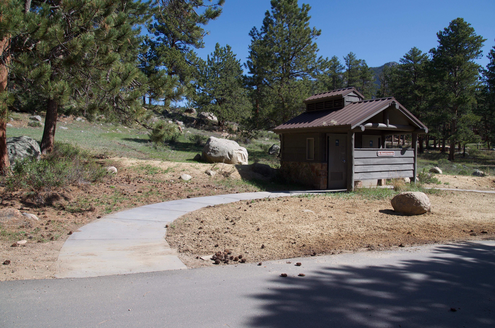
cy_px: 164
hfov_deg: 67.5
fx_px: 370
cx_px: 248
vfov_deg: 47.7
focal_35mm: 27
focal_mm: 18
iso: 100
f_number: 8
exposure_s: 1/250
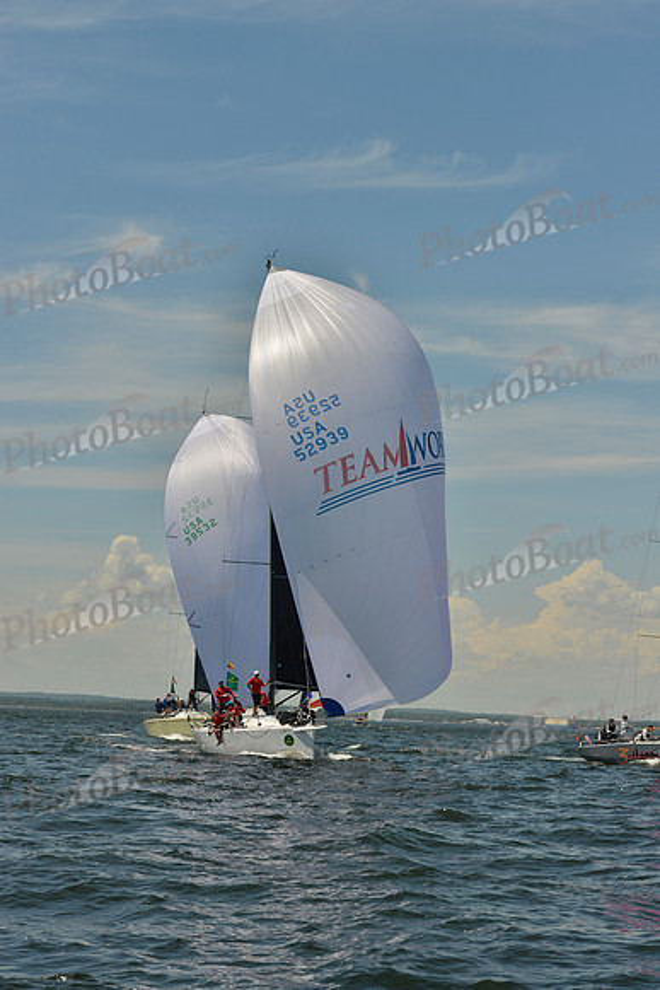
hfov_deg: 17.5
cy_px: 495
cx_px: 330
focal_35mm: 78
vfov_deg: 26.0
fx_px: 2144
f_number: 10
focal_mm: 78
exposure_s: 1/1600
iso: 280
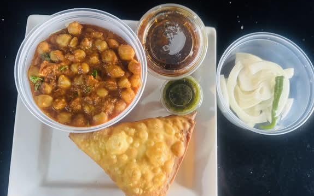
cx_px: 160
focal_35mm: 26
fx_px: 223
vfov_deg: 47.4
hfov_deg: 70.4
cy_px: 114
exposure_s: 1/60
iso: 800
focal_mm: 6.76
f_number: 1.78
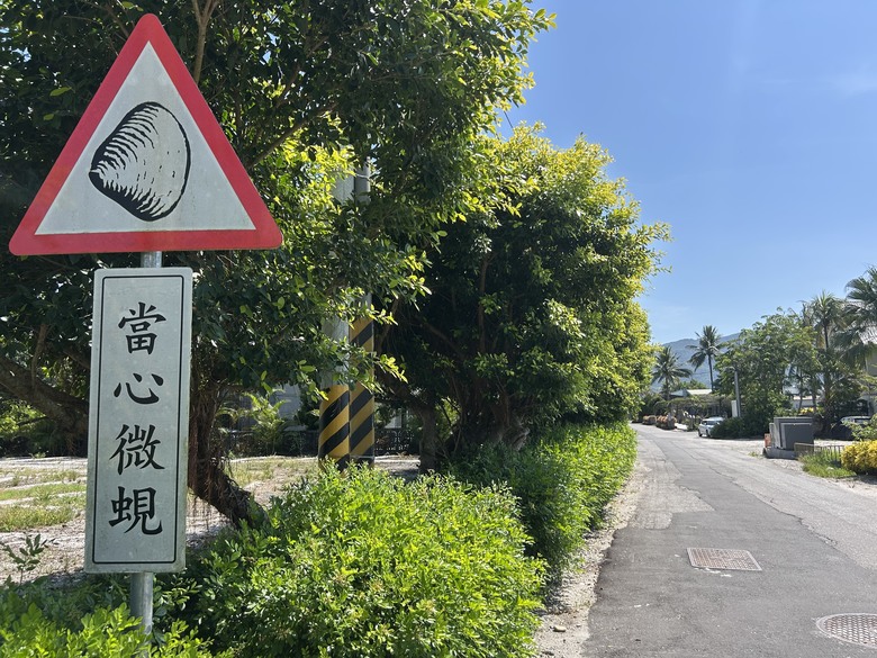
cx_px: 438
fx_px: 659
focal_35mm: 26
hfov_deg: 67.3
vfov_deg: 53.1
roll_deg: +1.0
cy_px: 329
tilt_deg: +7.6
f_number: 1.5
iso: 50
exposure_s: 1/2762
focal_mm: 5.7
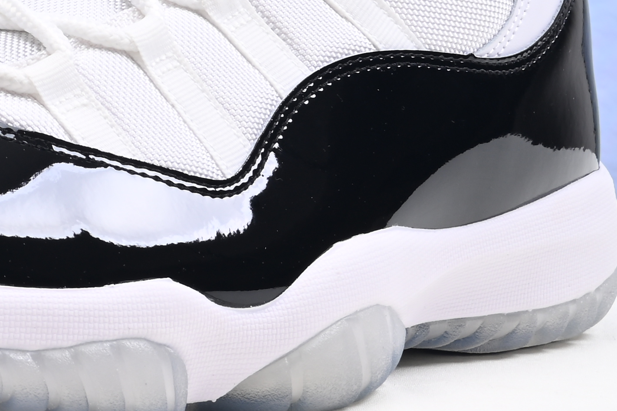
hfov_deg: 11.6
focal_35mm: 165
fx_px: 2829
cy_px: -171
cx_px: -458
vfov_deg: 8.2
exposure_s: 1/2
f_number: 16
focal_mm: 39
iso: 100
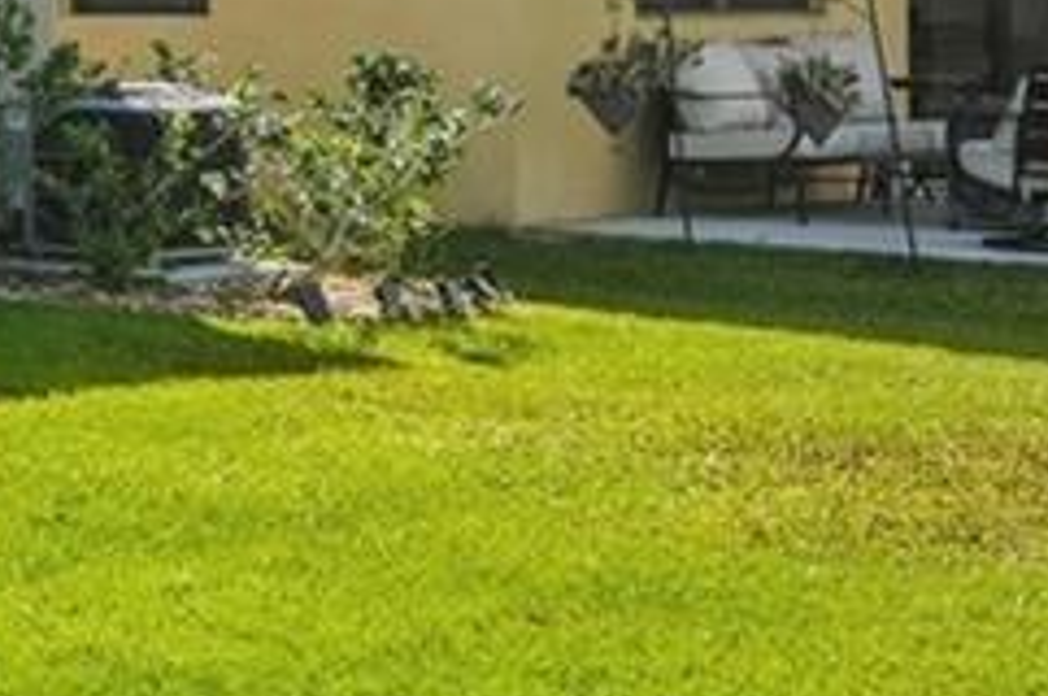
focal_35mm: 113
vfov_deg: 12.0
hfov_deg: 13.7
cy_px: 22
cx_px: -1383
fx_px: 3285
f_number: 11
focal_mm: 17
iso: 400
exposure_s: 1/160
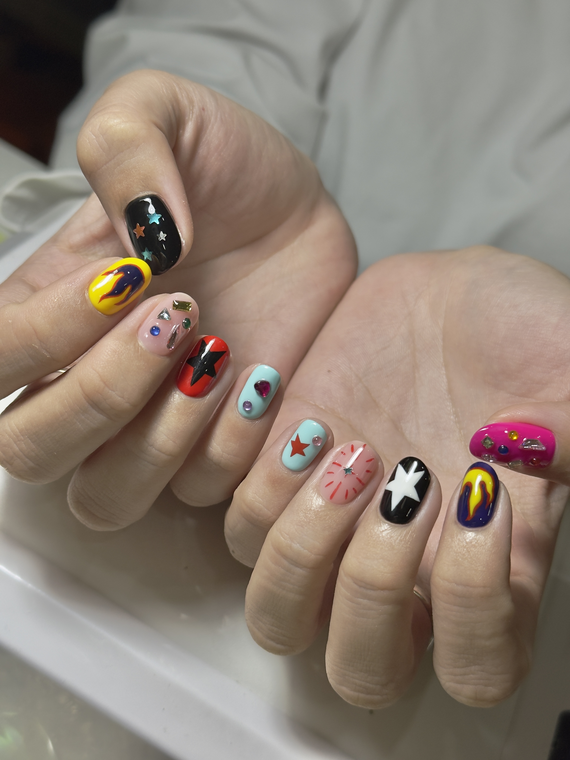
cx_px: 285
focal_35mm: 48
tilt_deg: -38.4
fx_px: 1054
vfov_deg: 39.7
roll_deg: -27.4
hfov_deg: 30.3
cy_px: 380
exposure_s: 1/308
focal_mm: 6.76
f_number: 1.78
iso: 64
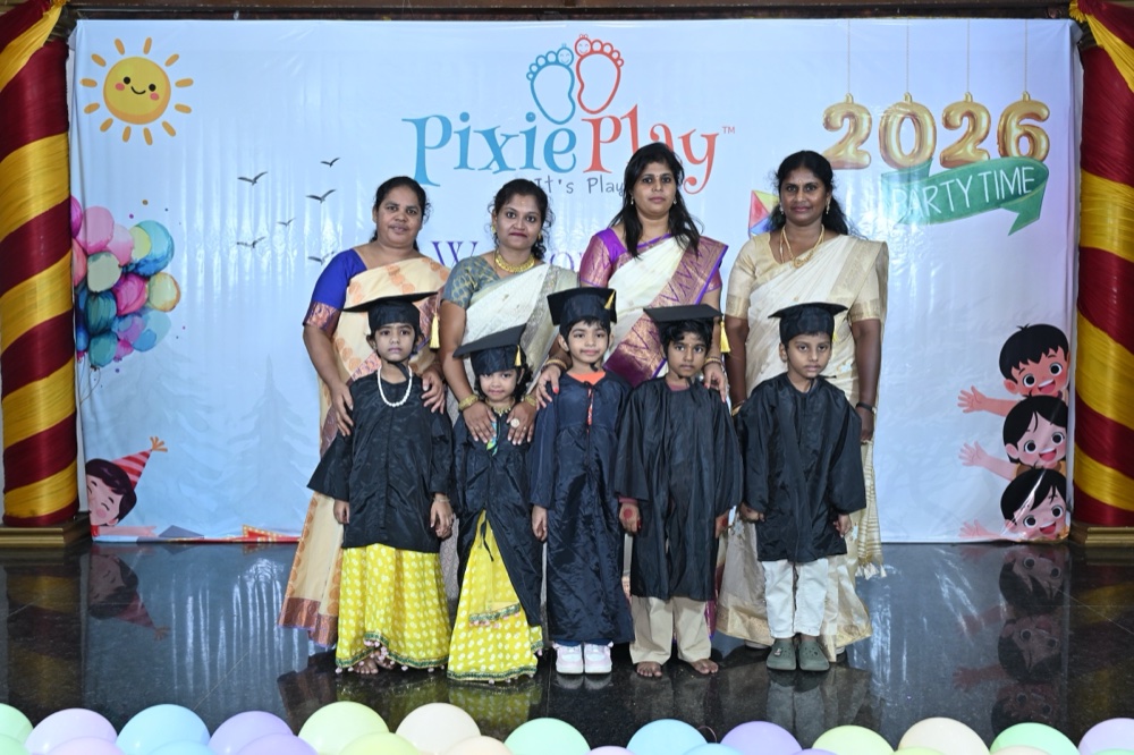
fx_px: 1102
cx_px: 567
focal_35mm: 35
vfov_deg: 37.8
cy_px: 378
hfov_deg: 54.5
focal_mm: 35
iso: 1000
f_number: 6.3
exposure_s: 1/160
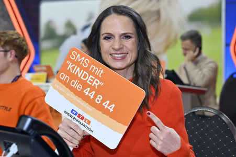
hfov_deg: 36.3
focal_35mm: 55
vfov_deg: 24.6
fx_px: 360
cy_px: 78
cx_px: 118
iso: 1000
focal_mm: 55
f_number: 4
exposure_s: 1/200
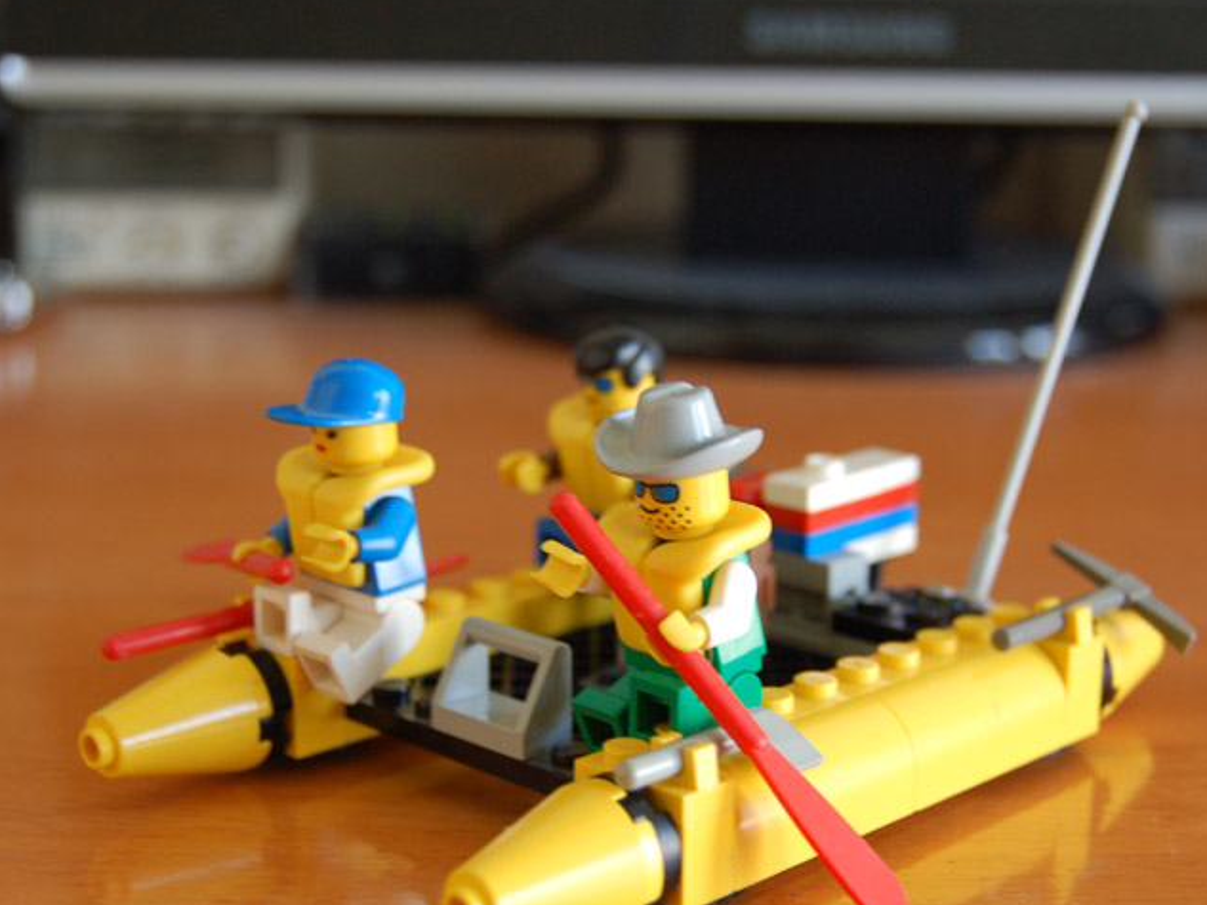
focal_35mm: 64
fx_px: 2221
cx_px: 612
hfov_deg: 30.4
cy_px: 549
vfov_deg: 23.0
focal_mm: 31
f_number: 4.5
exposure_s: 1/30
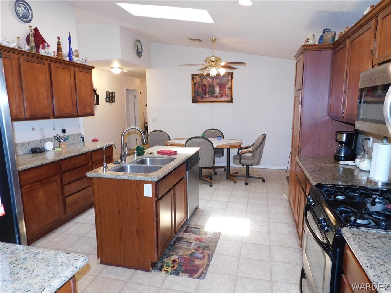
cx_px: 196
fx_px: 260
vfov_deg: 58.9
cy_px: 146
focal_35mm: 23
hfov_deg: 73.9
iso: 160
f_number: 3
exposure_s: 1/30
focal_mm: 4
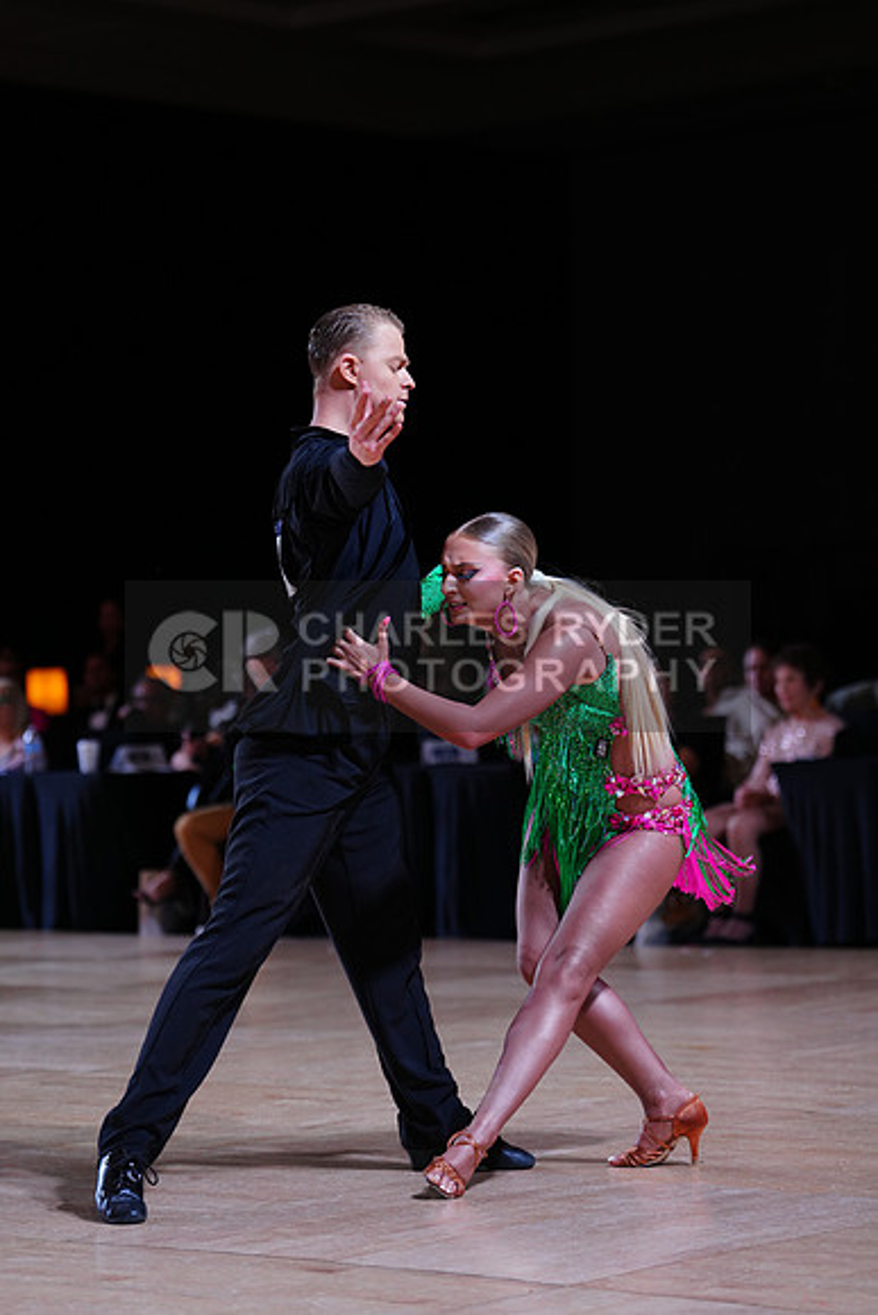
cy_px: 658
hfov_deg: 12.9
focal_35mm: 106
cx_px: 439
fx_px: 3875
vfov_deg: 19.3
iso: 640
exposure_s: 1/500
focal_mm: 106
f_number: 2.8
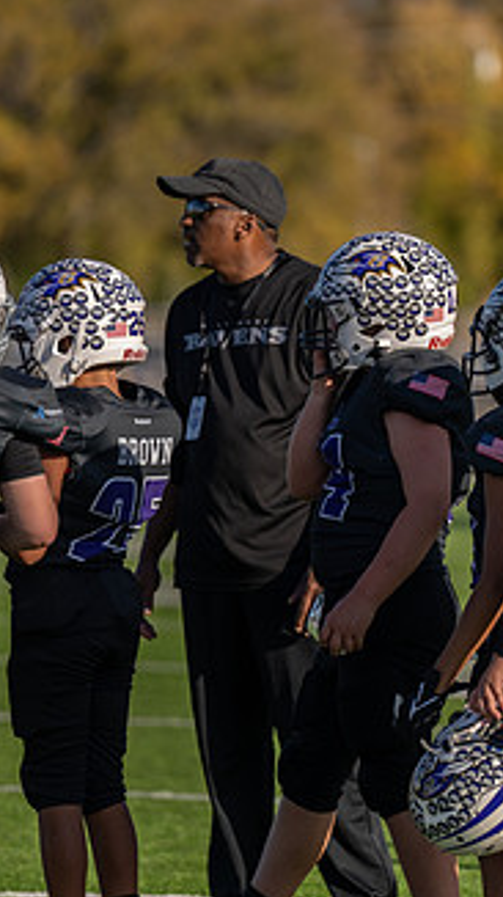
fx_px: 8858
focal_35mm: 373
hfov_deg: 3.3
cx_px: 289
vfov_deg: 5.8
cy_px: 400
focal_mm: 200
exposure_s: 1/1600
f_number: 3.2
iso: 125
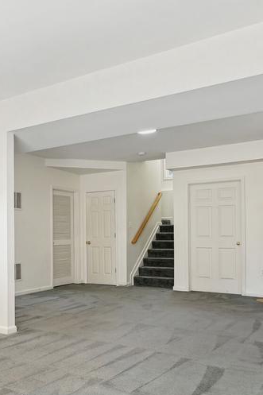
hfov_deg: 37.7
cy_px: 232
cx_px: 34
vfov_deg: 56.9
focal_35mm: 33
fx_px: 362
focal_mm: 16
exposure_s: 1/80
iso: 800
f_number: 8
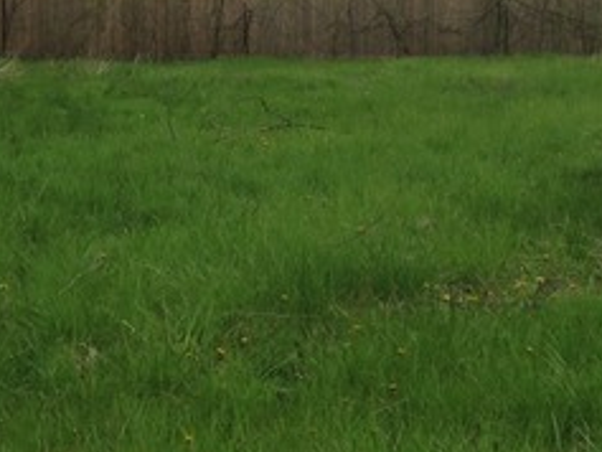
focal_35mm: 89
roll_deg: -1.3
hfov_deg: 21.9
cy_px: 74
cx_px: 399
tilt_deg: -2.8
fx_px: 1549
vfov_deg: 16.5
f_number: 2.4
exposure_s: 1/209
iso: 50
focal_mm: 4.12
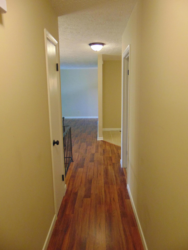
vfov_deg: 69.4
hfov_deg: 54.9
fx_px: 181
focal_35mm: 25
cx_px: 94
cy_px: 125
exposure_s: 1/25
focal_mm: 4.5
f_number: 3
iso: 400
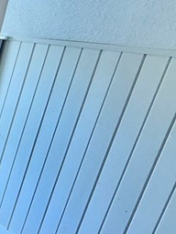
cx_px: -274
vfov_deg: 34.3
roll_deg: -1.0
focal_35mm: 56
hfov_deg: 14.0
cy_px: 133
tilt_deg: -17.9
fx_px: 380
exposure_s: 1/60
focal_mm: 2.22
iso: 200
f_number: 2.2
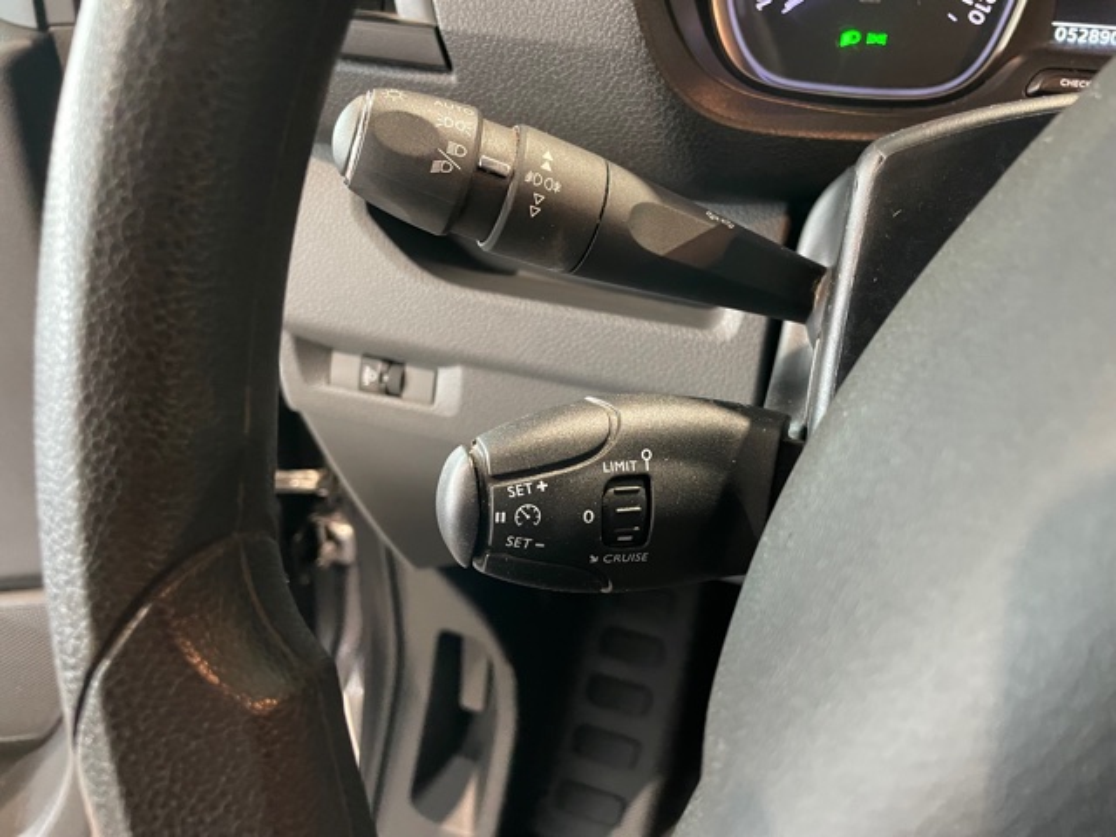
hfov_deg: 67.3
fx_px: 838
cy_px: 418
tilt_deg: -38.7
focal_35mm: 26
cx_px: 558
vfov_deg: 53.1
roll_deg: +2.1
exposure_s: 1/32
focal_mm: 4.2
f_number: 1.6
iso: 640
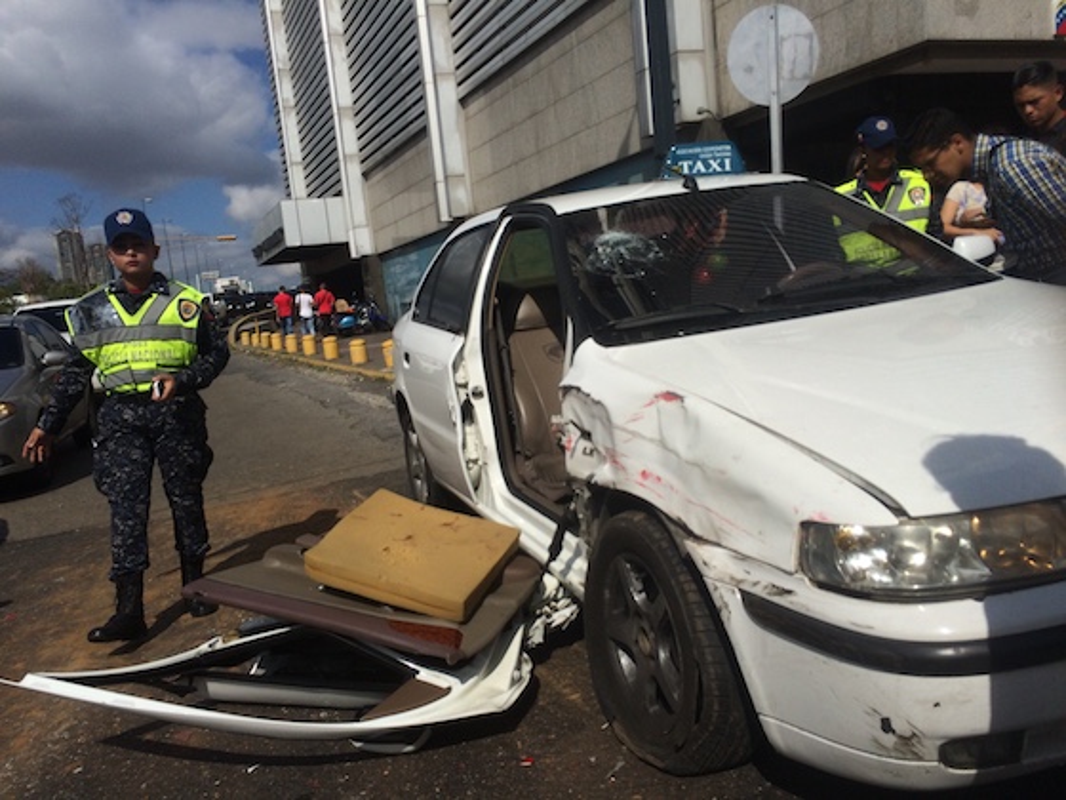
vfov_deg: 48.2
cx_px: 533
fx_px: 893
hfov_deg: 61.7
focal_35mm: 29
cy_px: 400
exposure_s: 1/6849
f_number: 2.2
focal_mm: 4.15
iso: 40
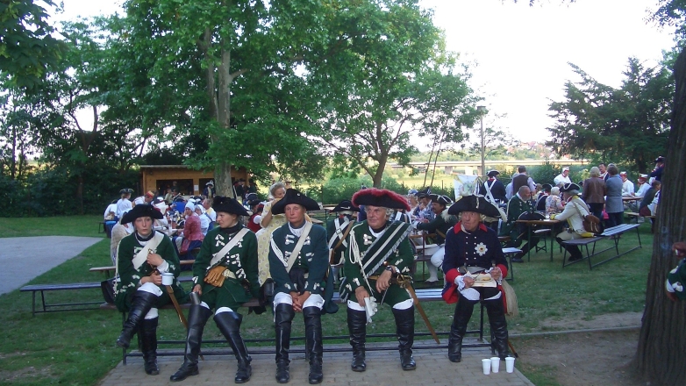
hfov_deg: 51.6
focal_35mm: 39
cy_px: 204
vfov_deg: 30.4
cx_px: 340
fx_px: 709
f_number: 2.6
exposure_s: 1/60
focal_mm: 5.8
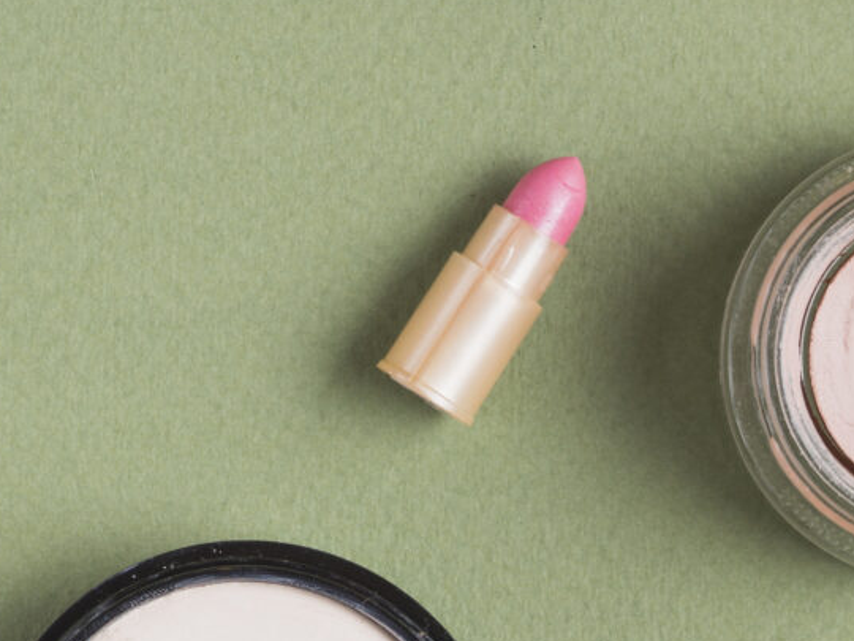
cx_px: 746
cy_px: 980
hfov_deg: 4.1
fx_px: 11817
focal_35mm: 479
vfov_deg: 3.1
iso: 250
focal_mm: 105
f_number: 8
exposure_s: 1/160
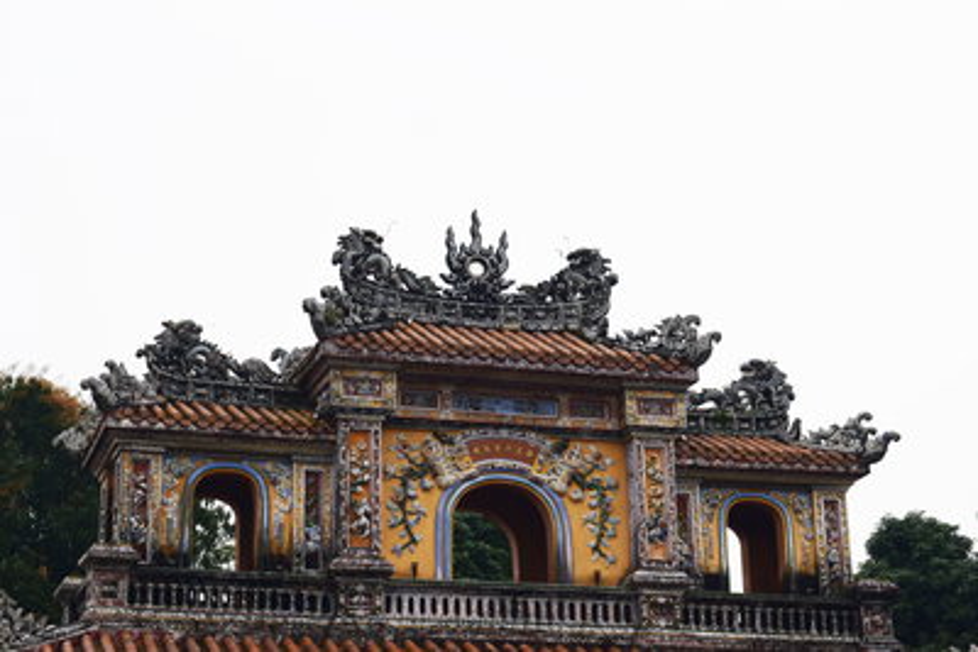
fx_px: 2242
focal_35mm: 82
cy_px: 326
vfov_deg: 16.6
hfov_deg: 24.6
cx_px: 489
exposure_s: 1/50
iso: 400
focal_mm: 55
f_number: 8
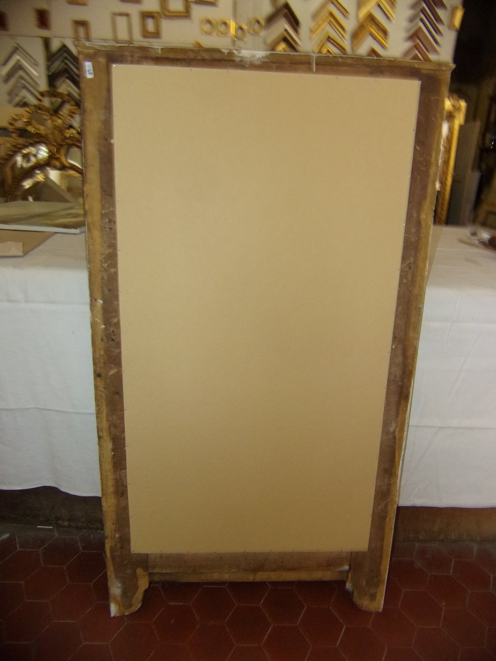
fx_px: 478
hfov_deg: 54.9
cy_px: 330
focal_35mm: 25
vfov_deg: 69.4
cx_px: 248
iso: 200
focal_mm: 4.5
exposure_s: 1/34
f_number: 3.5
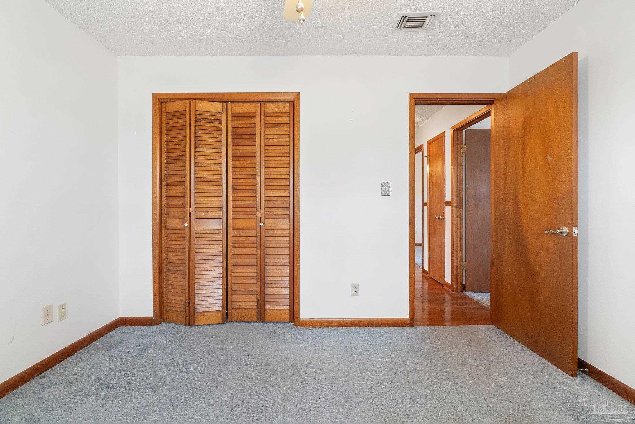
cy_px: 212
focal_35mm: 15
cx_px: 318
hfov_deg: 100.4
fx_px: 265
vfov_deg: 77.3
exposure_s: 1
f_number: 9
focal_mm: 10
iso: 640
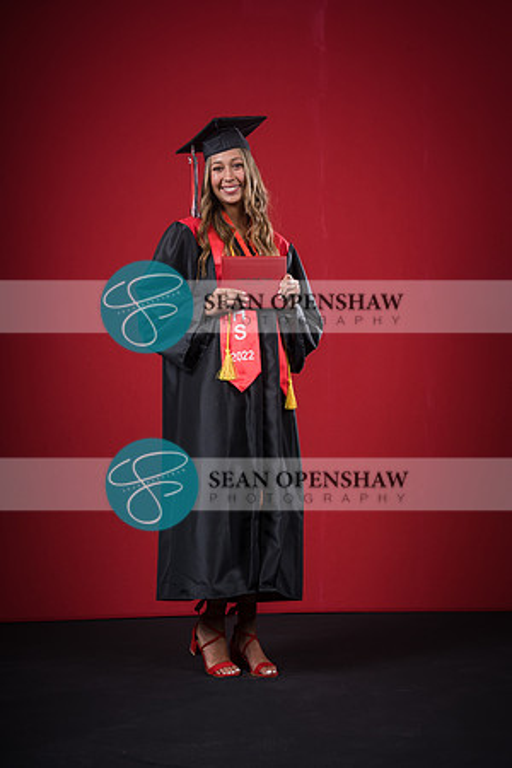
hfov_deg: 24.6
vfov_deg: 36.2
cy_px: 384
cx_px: 256
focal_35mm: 55
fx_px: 1175
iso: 160
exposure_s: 1/160
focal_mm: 55.1
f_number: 5.6
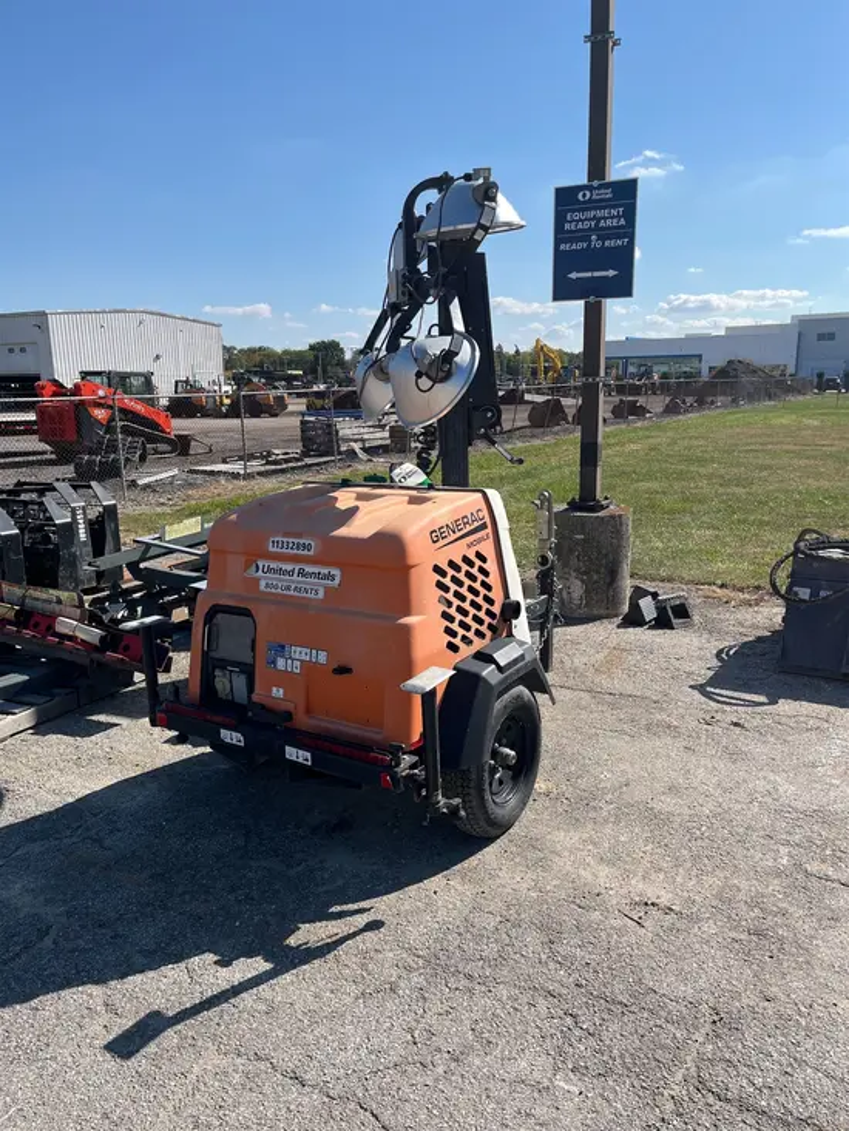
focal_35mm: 26
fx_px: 850
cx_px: 424
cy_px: 566
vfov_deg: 67.3
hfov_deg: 53.1
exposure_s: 1/4016
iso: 50
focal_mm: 5.1
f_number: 1.6
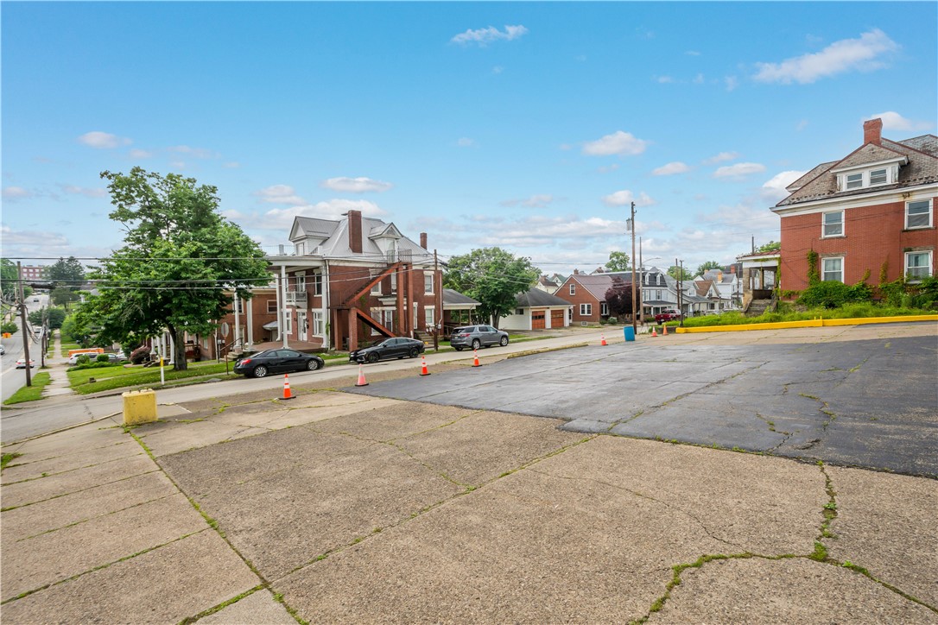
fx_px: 391
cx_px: 469
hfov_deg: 100.4
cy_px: 312
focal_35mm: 15
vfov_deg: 77.3
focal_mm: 10
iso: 100
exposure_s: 1/320
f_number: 7.1
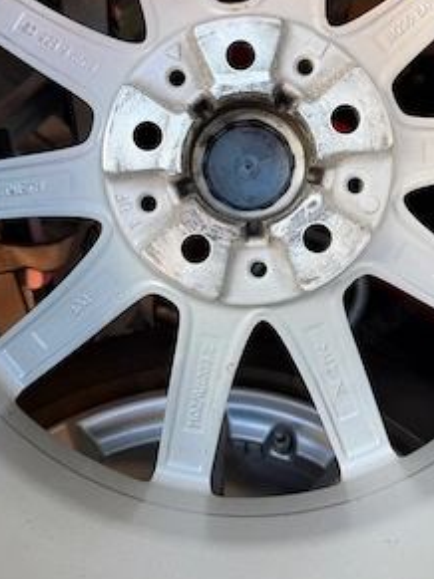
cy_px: 211
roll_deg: +0.7
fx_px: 552
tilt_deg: -37.5
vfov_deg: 54.6
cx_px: 241
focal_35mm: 33
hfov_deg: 42.9
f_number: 1.78
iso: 50
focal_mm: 6.76
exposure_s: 1/121
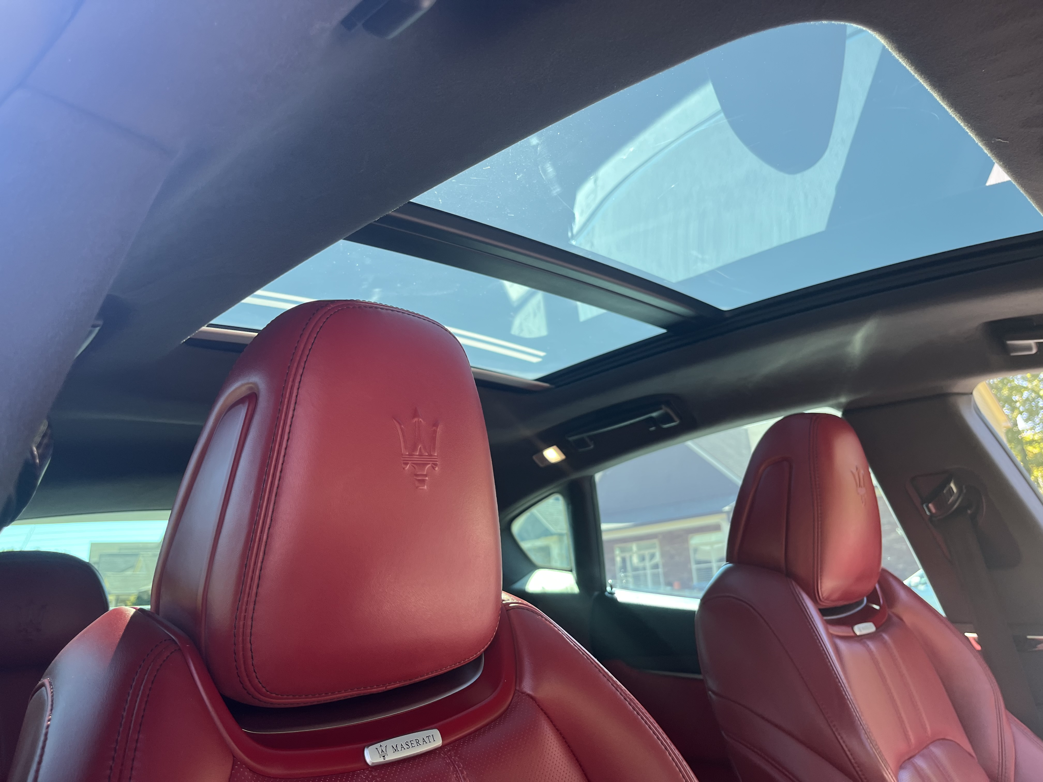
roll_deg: +3.4
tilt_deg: +19.0
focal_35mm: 26
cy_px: 391
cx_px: 522
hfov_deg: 67.3
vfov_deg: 53.1
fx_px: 783
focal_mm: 5.1
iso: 40
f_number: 1.6
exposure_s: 1/121
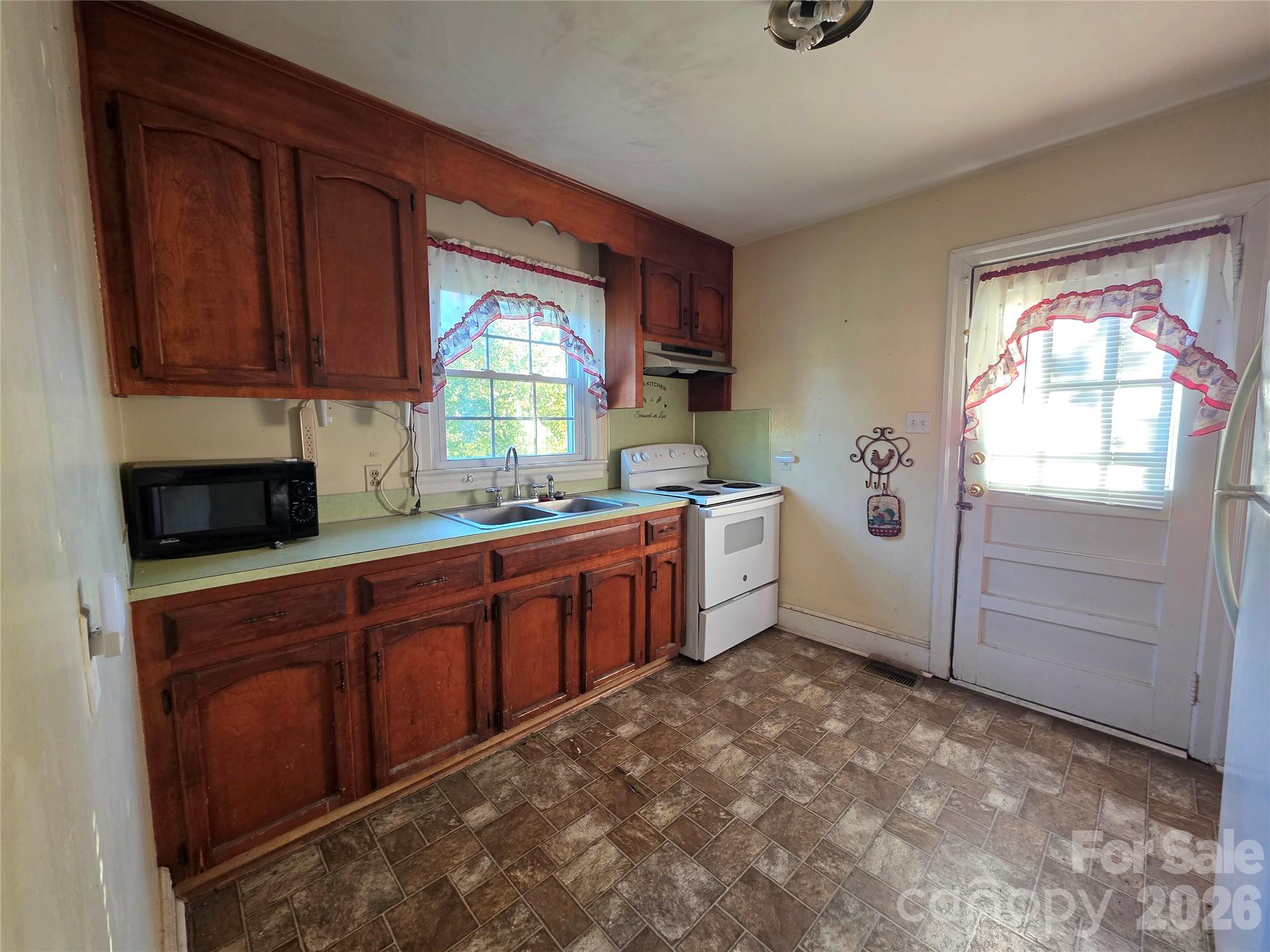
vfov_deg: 89.9
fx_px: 477
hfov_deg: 106.2
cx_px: 635
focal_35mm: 13
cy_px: 476
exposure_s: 1/60.2
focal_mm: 2.2
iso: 200
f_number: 1.9
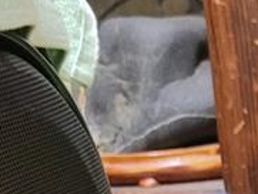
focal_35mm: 184
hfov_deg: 9.2
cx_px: 694
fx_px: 1372
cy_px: 419
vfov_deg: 7.7
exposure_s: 1/40
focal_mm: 5.4
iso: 500
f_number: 1.8
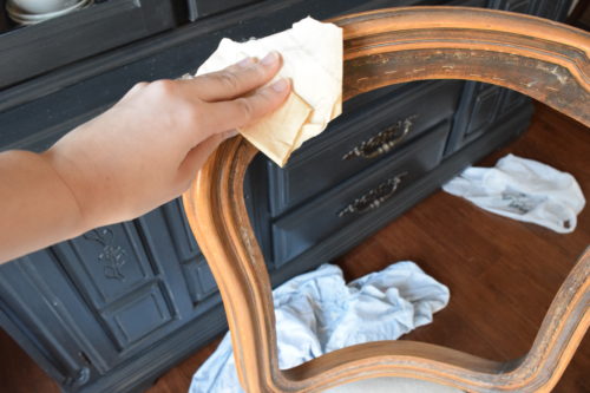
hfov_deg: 61.9
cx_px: 295
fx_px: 491
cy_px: 196
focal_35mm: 30
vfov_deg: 43.6
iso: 3200
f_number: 7.1
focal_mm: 20
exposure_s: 1/25
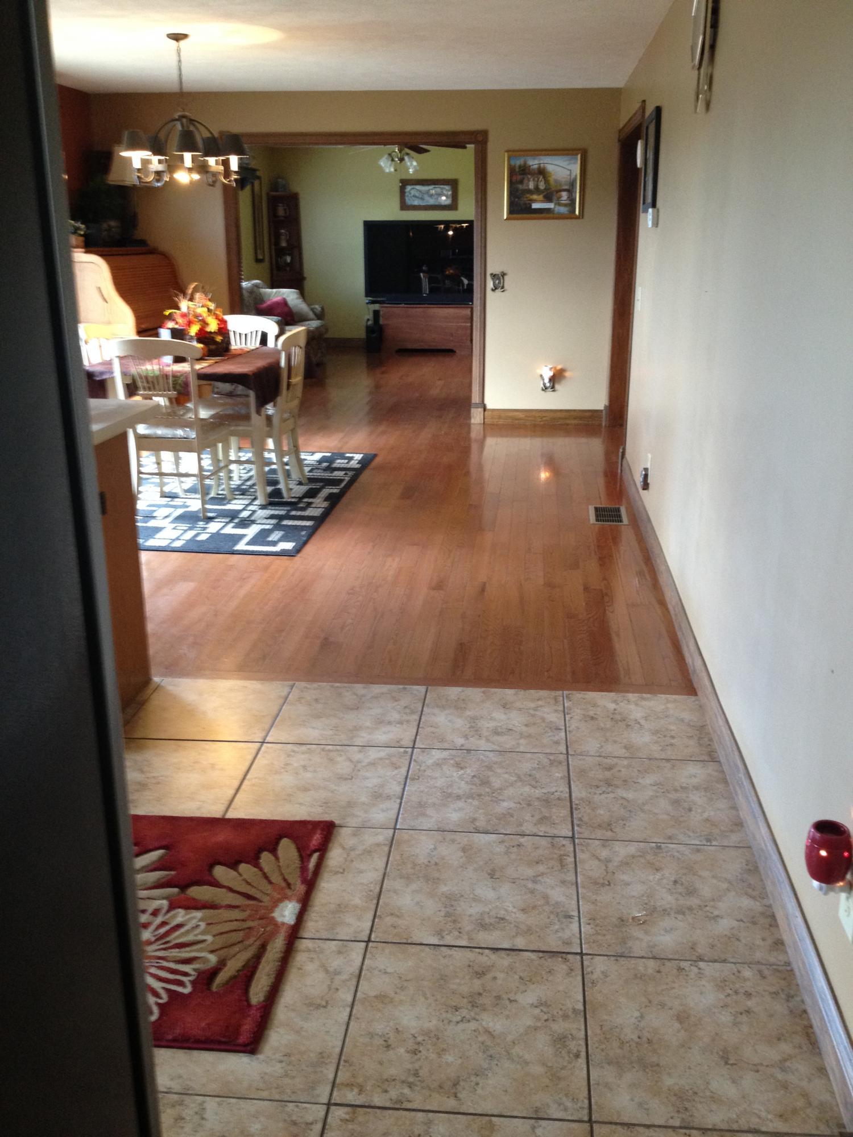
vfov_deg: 52.6
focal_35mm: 35
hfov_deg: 40.7
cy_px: 568
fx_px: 1150
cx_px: 426
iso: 160
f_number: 2.4
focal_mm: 4.28
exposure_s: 1/20
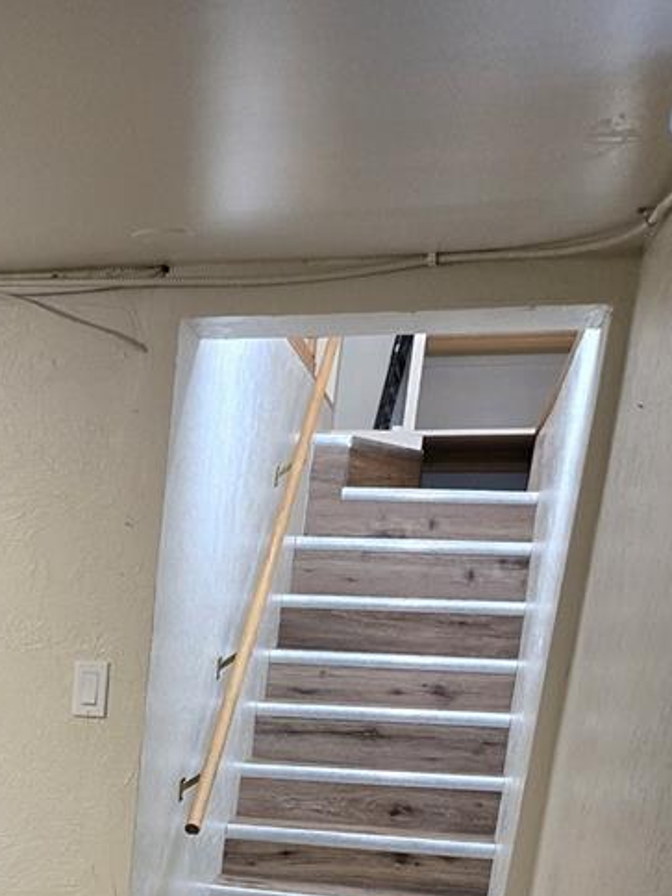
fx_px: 1475
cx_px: -139
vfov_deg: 29.5
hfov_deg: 23.4
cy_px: 1052
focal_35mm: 57
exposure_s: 1/120
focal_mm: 5.4
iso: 400
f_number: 1.8
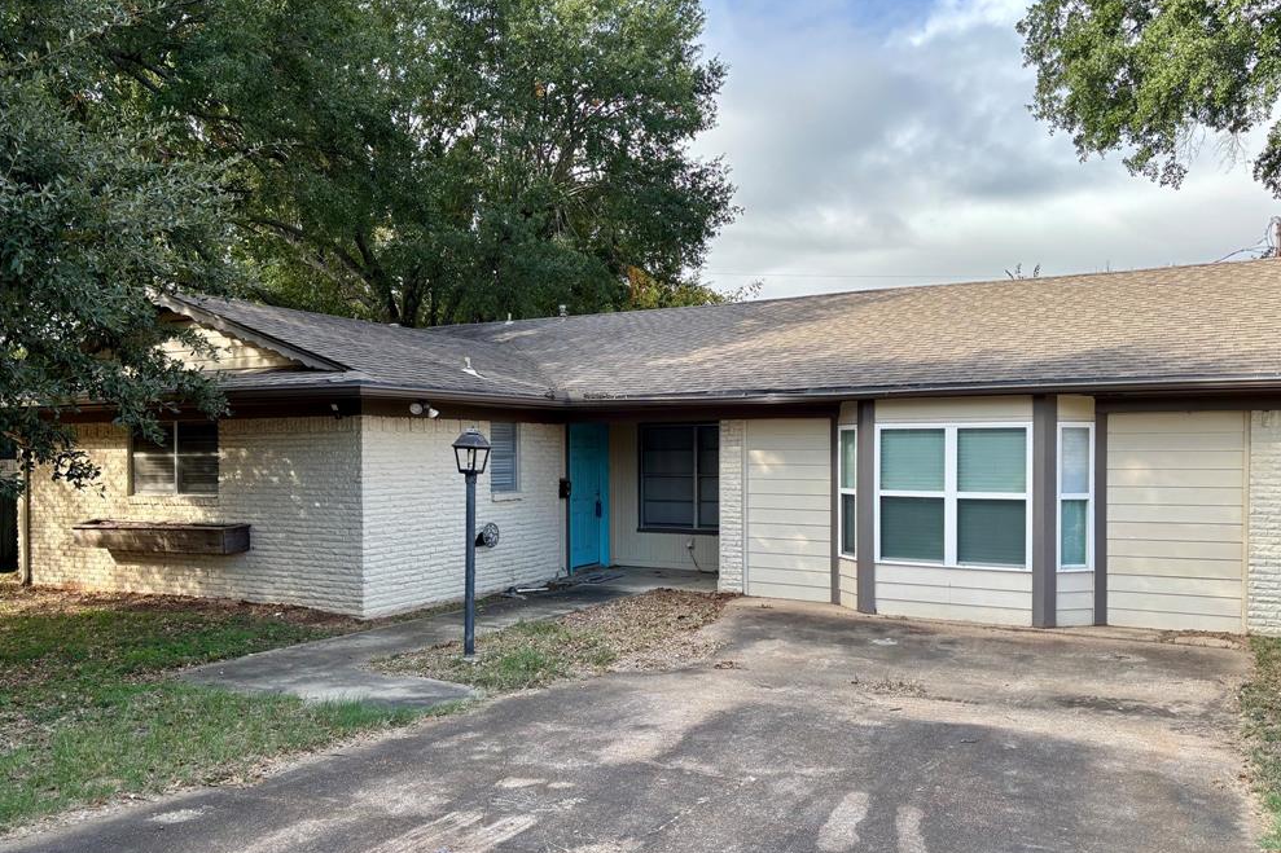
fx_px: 996
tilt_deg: -1.0
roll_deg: -0.1
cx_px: 661
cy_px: 472
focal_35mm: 28
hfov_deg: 65.5
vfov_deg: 46.3
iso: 50
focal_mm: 5.96
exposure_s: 1/781
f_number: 1.6
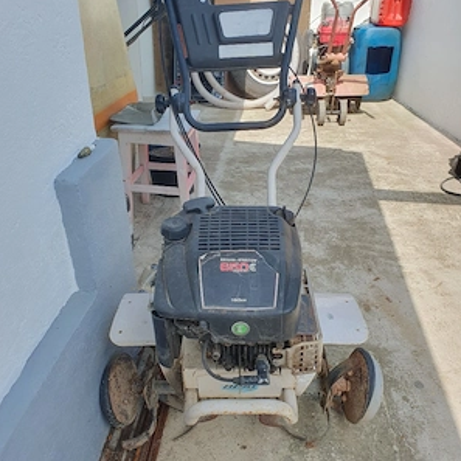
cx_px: 230
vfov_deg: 52.4
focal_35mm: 31
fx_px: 467
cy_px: 253
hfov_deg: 52.5
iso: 50
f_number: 2.4
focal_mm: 4.32
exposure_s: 1/385
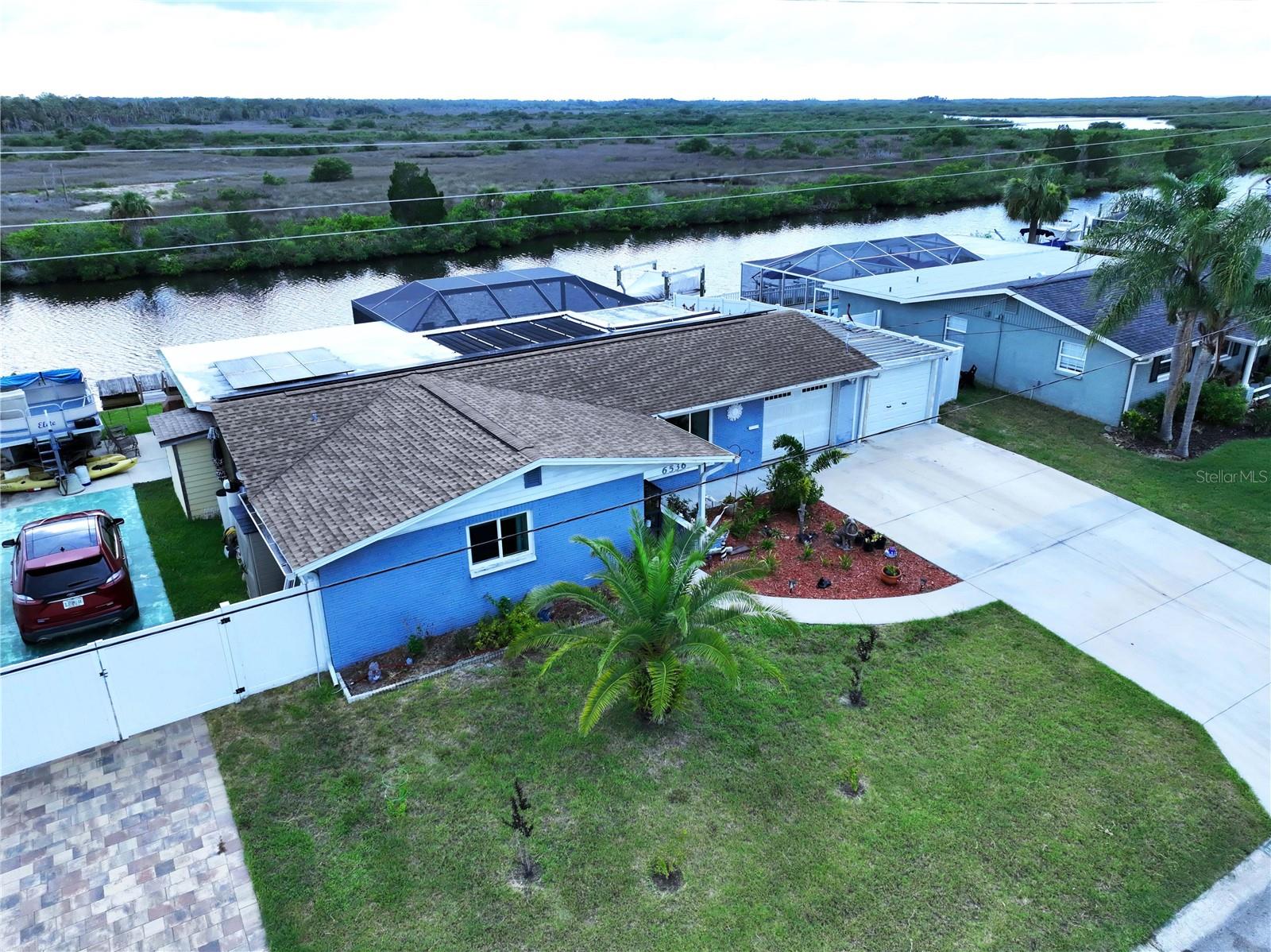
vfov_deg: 56.8
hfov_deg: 71.6
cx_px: 636
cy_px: 476
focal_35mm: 24
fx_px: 881
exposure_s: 1/320
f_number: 3.2
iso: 400
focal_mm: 12.29
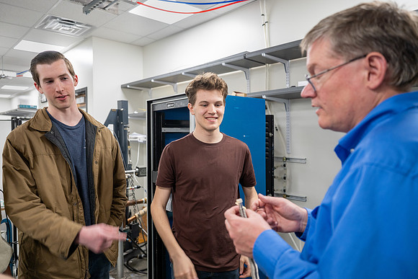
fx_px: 302
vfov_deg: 49.6
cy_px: 140
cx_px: 209
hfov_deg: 69.4
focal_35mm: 26
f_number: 2.8
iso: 500
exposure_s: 1/100
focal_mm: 26
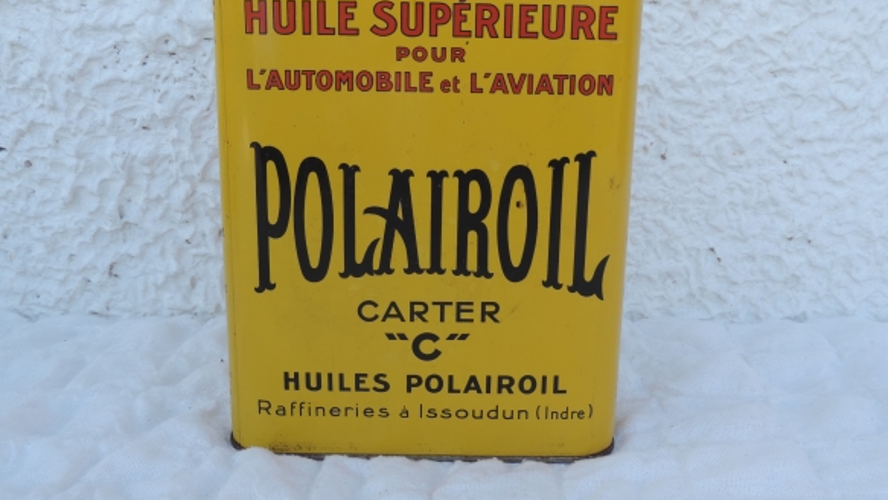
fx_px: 871
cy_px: 195
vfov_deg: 31.9
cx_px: 446
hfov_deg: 54.0
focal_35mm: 37
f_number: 3.2
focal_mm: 5.8
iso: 80
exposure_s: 1/160
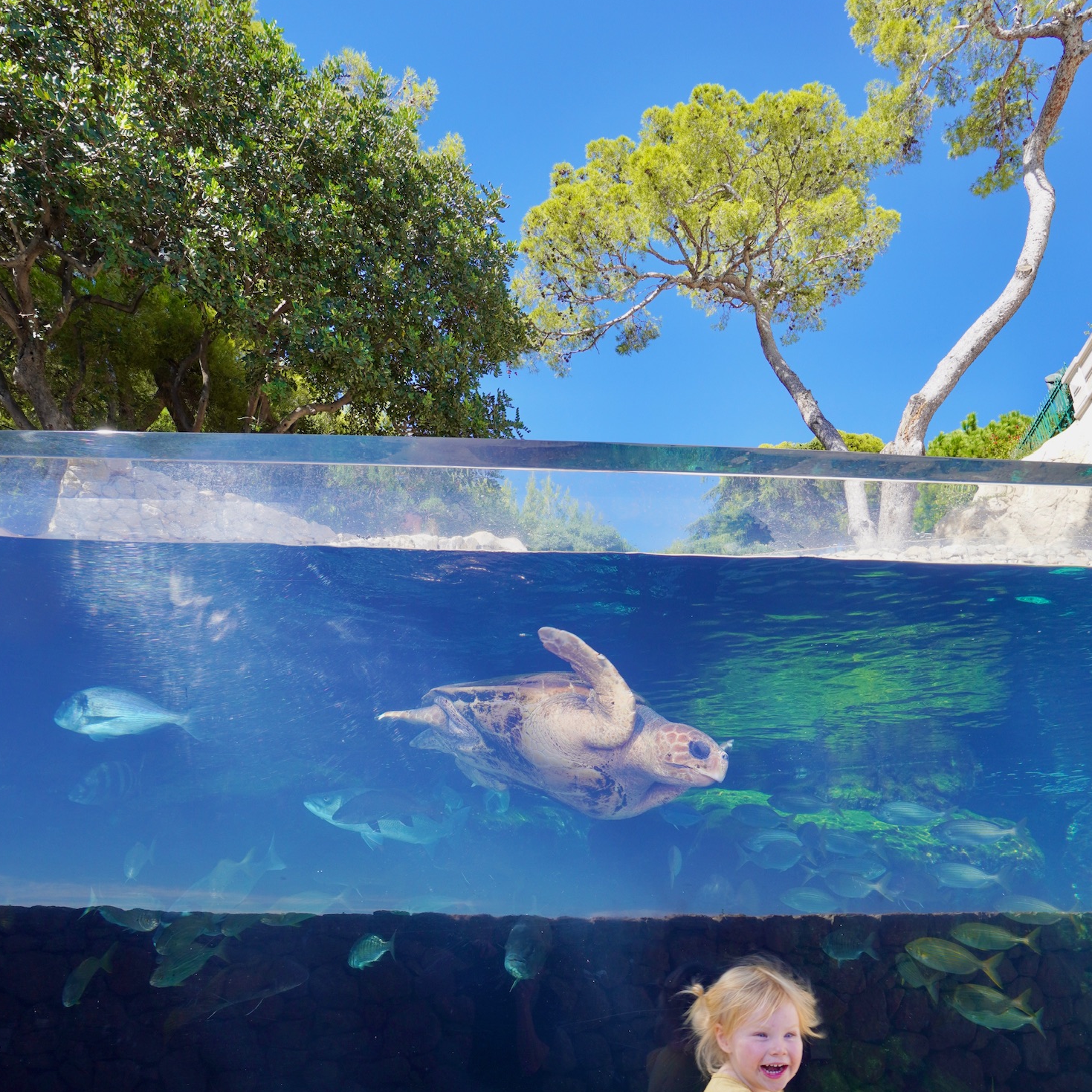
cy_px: 691
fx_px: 714
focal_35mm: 20
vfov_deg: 73.4
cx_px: 538
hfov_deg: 74.8
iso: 100
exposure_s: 1/100
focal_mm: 10
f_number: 7.1
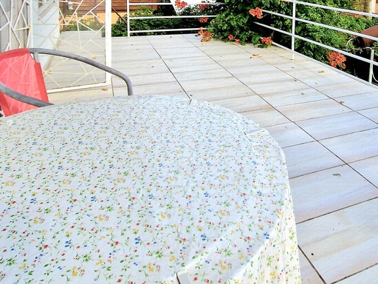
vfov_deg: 45.3
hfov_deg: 65.3
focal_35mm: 26
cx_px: 255
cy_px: 3
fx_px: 284
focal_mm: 2.2
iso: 50
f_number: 2.2
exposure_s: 1/1429
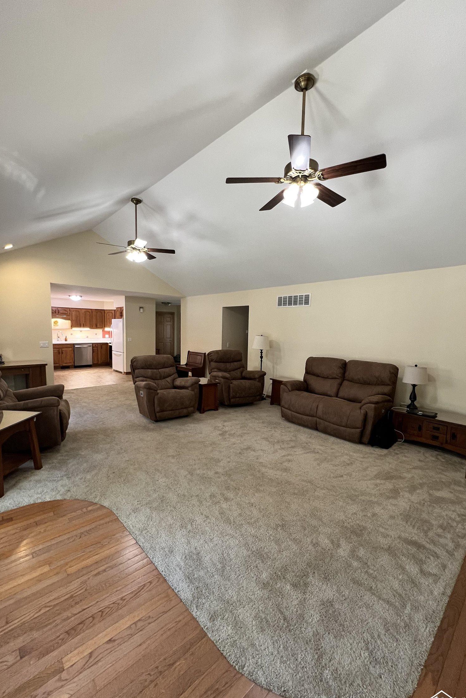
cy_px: 357
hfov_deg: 81.1
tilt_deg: -5.6
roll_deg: -0.9
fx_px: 272
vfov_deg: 104.2
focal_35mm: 14
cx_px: 218
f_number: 1.8
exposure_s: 1/60
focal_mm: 1.57
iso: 200
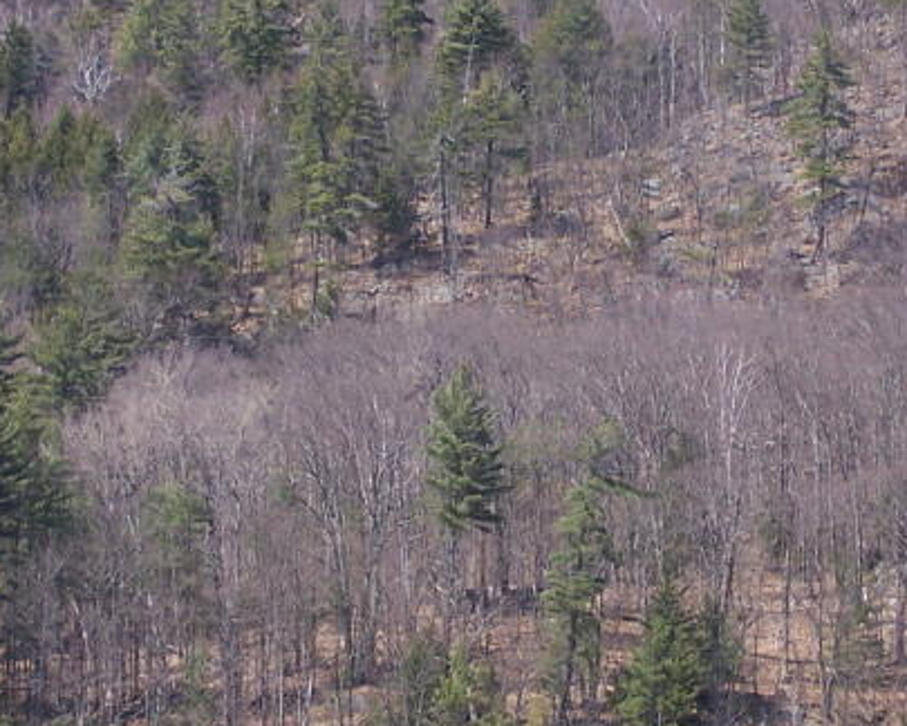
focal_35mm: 185
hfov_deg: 10.4
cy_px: 175
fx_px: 4966
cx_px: 804
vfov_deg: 8.3
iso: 80
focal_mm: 12.4
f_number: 3.2
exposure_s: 1/500
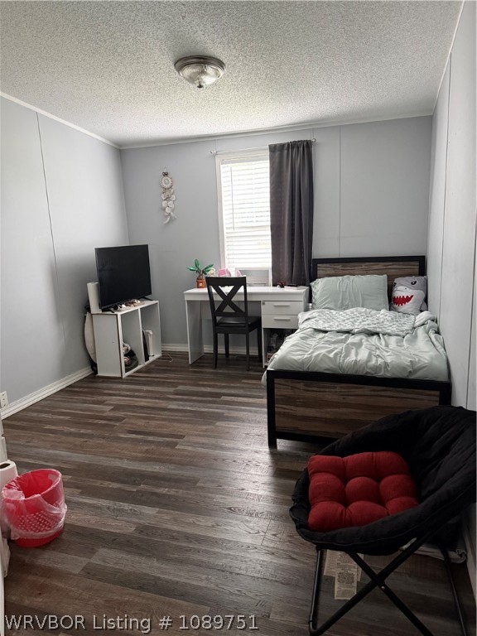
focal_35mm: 24
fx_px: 441
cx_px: 238
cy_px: 318
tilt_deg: -10.8
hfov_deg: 56.8
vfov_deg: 71.6
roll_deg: +2.1
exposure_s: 1/40
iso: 640
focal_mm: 6.76
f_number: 1.78
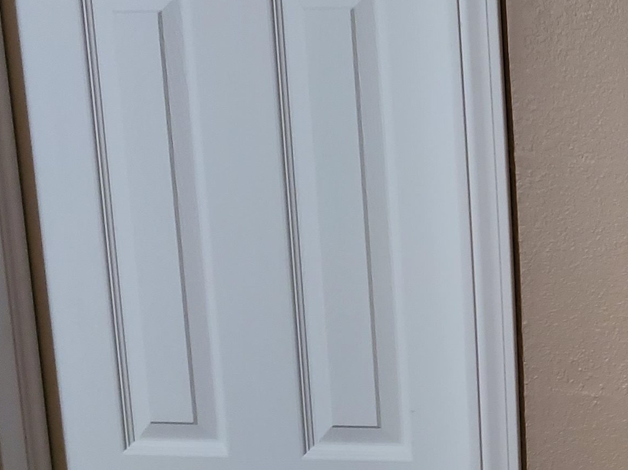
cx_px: 758
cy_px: 249
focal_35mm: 69
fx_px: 1252
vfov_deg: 21.3
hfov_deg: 25.3
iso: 320
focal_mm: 4.3
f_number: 1.5
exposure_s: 1/40
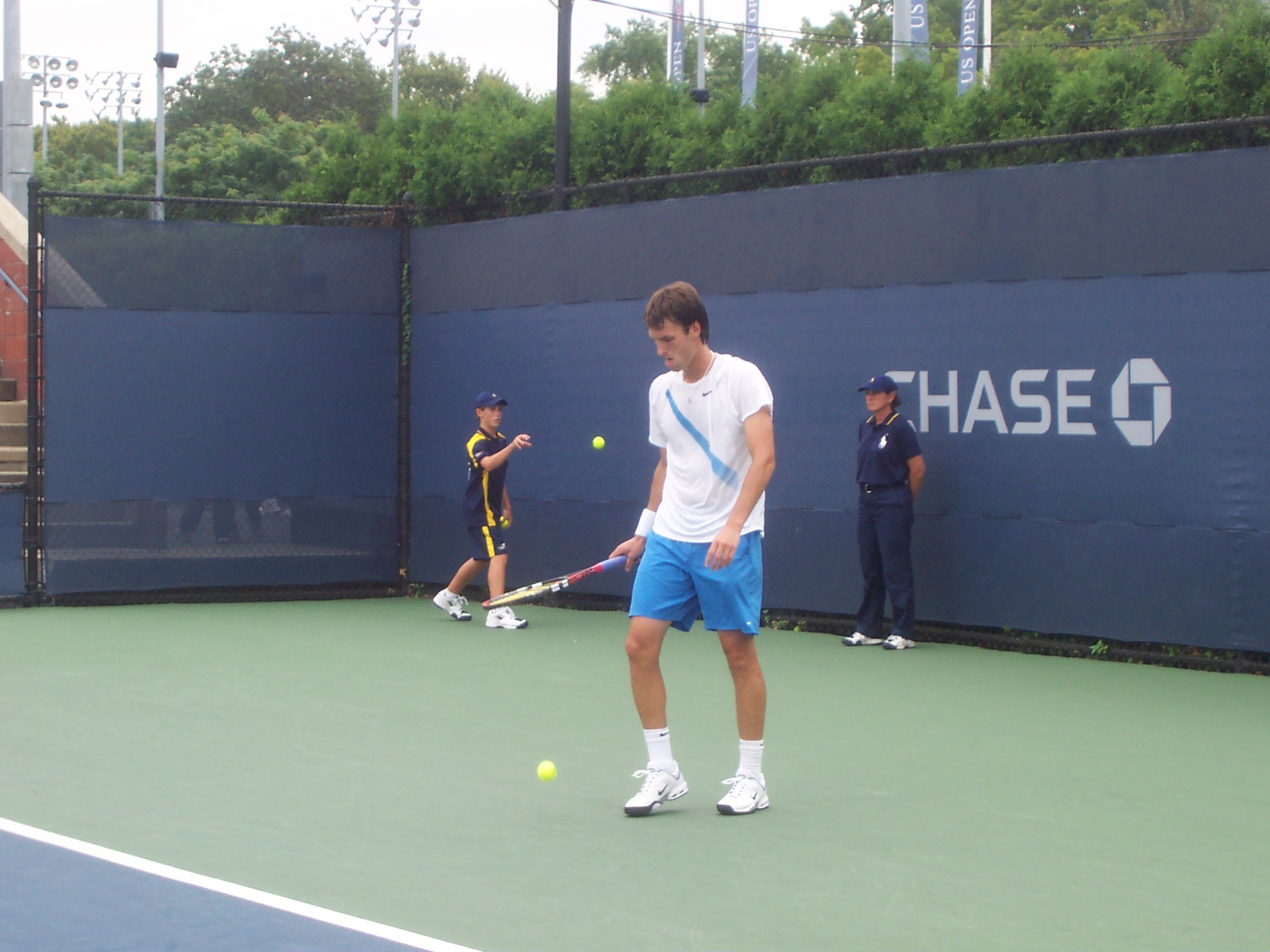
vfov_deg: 16.6
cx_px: 635
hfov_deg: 22.0
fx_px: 3265
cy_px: 476
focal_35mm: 89
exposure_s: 1/250
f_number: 4.1
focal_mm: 13.5
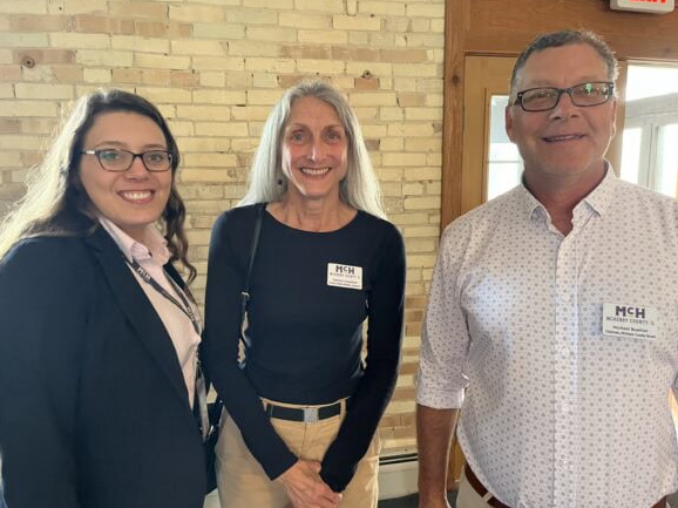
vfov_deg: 51.3
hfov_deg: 65.3
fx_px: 529
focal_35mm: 27
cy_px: 249
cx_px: 334
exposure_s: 1/40
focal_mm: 5.1
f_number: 1.6
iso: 640
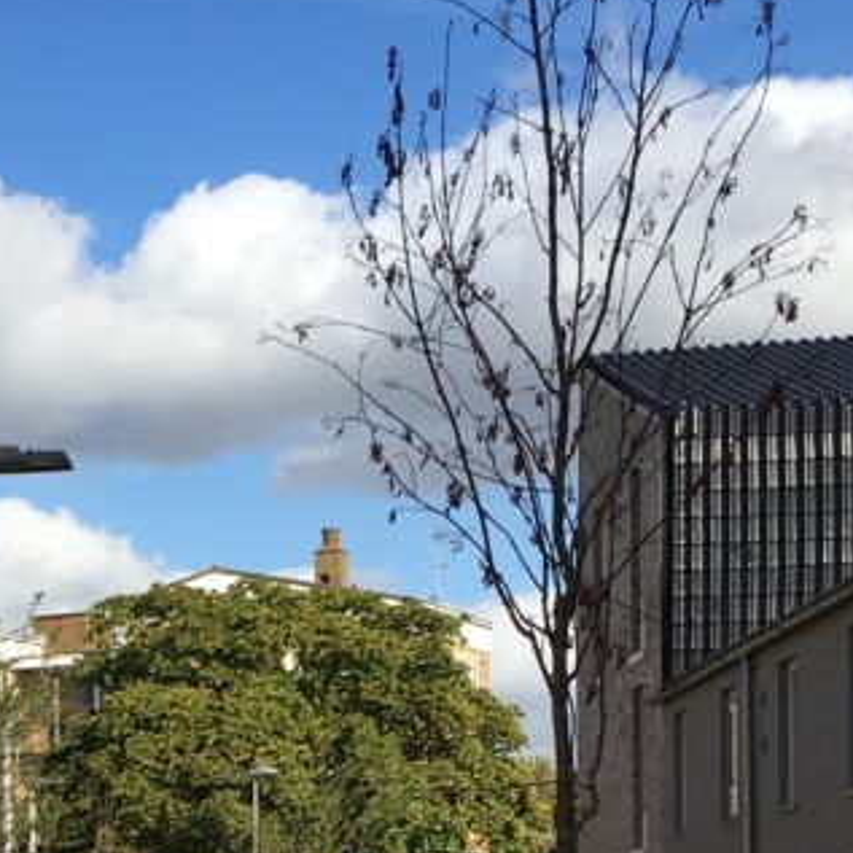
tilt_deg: -0.5
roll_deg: +1.5
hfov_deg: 16.3
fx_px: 2704
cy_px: 1041
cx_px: -433
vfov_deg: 17.1
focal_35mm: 97
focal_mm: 4.15
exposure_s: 1/1603
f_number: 2.2
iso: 25
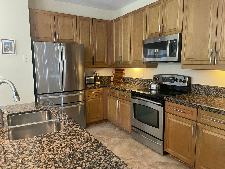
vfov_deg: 53.1
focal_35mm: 26
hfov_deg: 67.3
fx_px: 169
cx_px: 112
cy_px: 84
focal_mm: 4.2
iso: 400
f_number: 1.6
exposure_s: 1/60
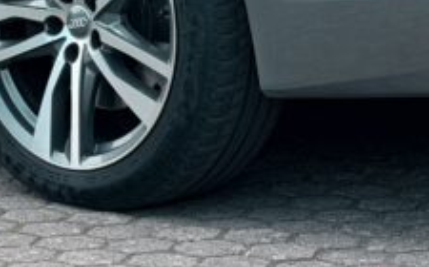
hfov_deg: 9.0
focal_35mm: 232
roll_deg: +0.6
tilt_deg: -2.5
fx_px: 2709
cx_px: 80
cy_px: -170
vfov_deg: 5.6
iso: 80
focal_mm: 6.76
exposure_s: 1/1116
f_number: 1.78
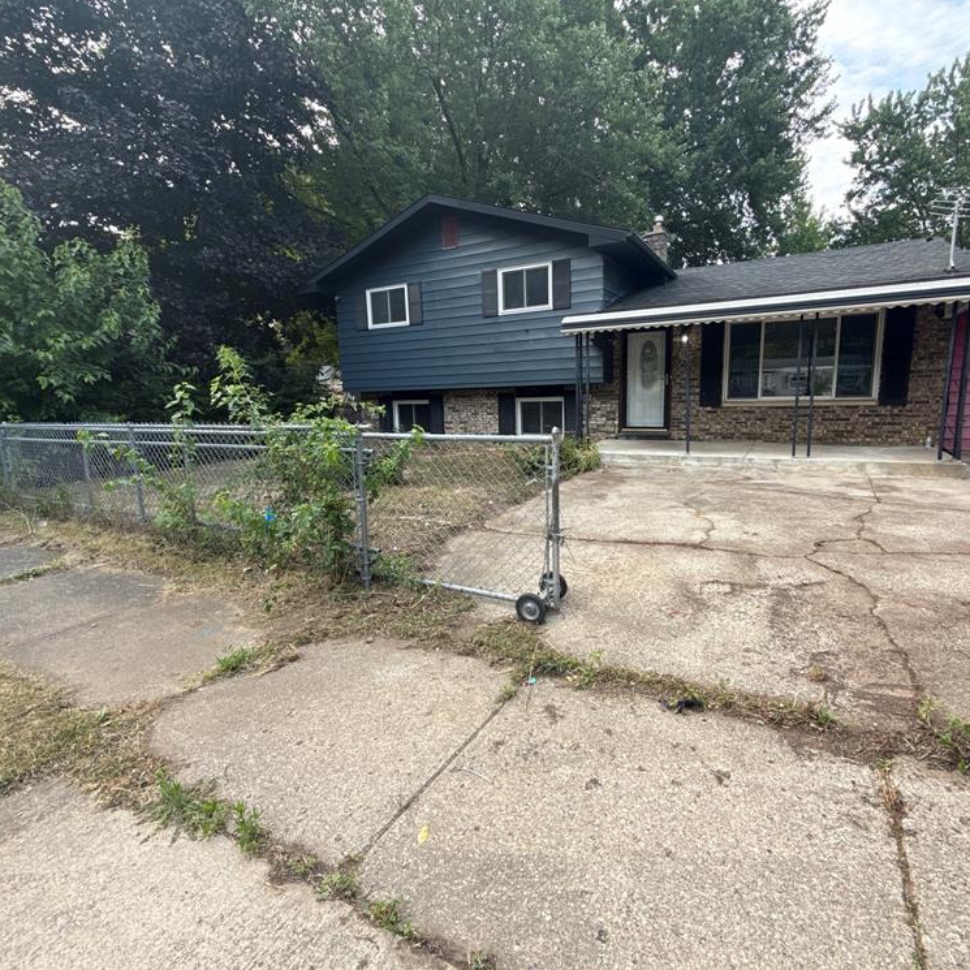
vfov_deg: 84.0
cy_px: 484
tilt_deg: -8.4
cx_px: 516
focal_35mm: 17
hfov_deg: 83.9
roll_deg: +0.8
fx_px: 539
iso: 50
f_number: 2.2
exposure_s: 1/146
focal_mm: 2.22
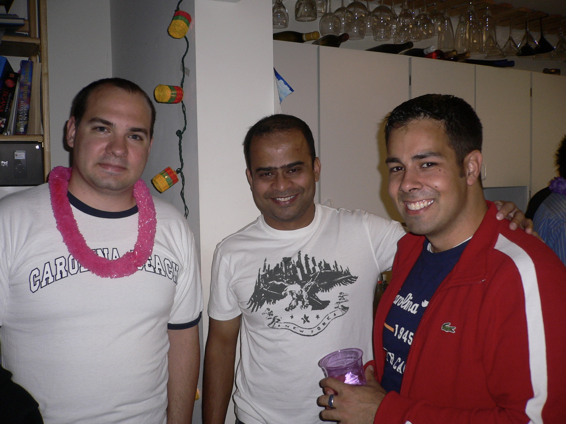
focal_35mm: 35
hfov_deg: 52.6
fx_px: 572
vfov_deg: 40.7
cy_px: 212
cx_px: 283
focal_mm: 5.8
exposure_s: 1/60
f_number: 2.8
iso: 100
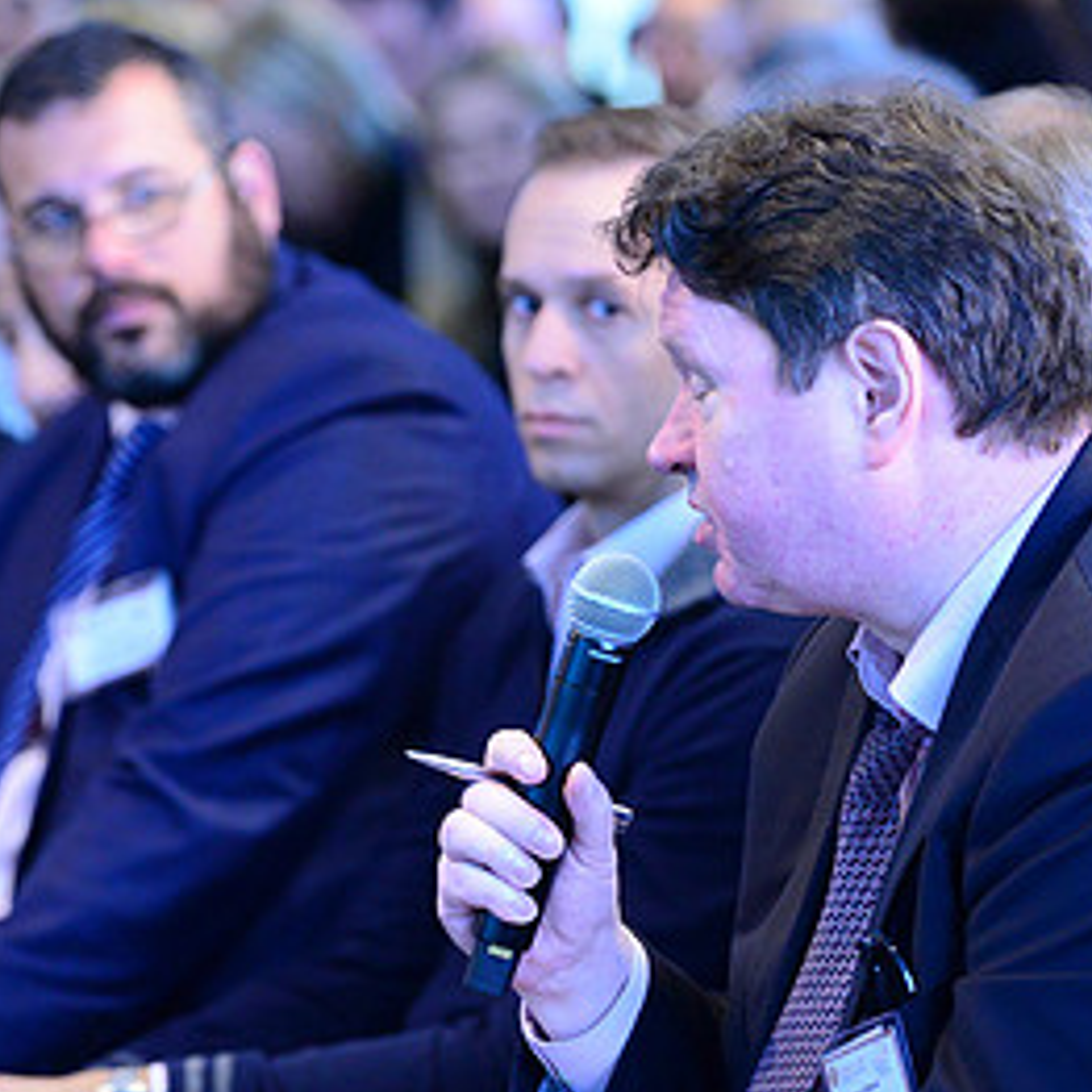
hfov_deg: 6.9
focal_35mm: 254
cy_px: 669
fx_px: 9065
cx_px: 188
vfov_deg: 6.9
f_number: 2.8
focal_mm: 135
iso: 4000
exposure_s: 1/125
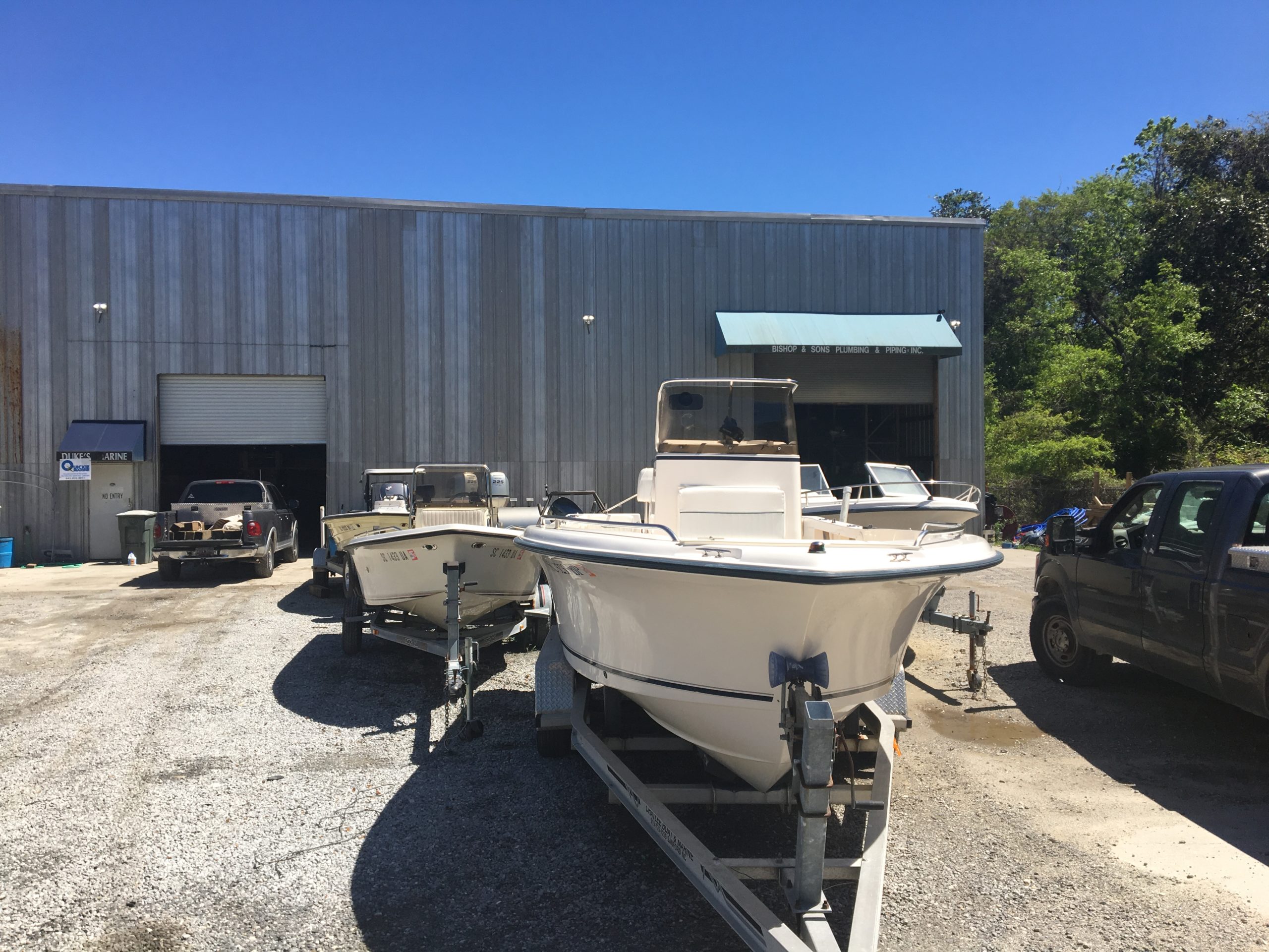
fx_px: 1063
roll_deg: -0.8
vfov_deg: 48.2
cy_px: 476
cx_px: 634
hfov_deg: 61.7
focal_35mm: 29
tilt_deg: +1.8
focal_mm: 4.15
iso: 25
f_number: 2.2
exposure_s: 1/1637
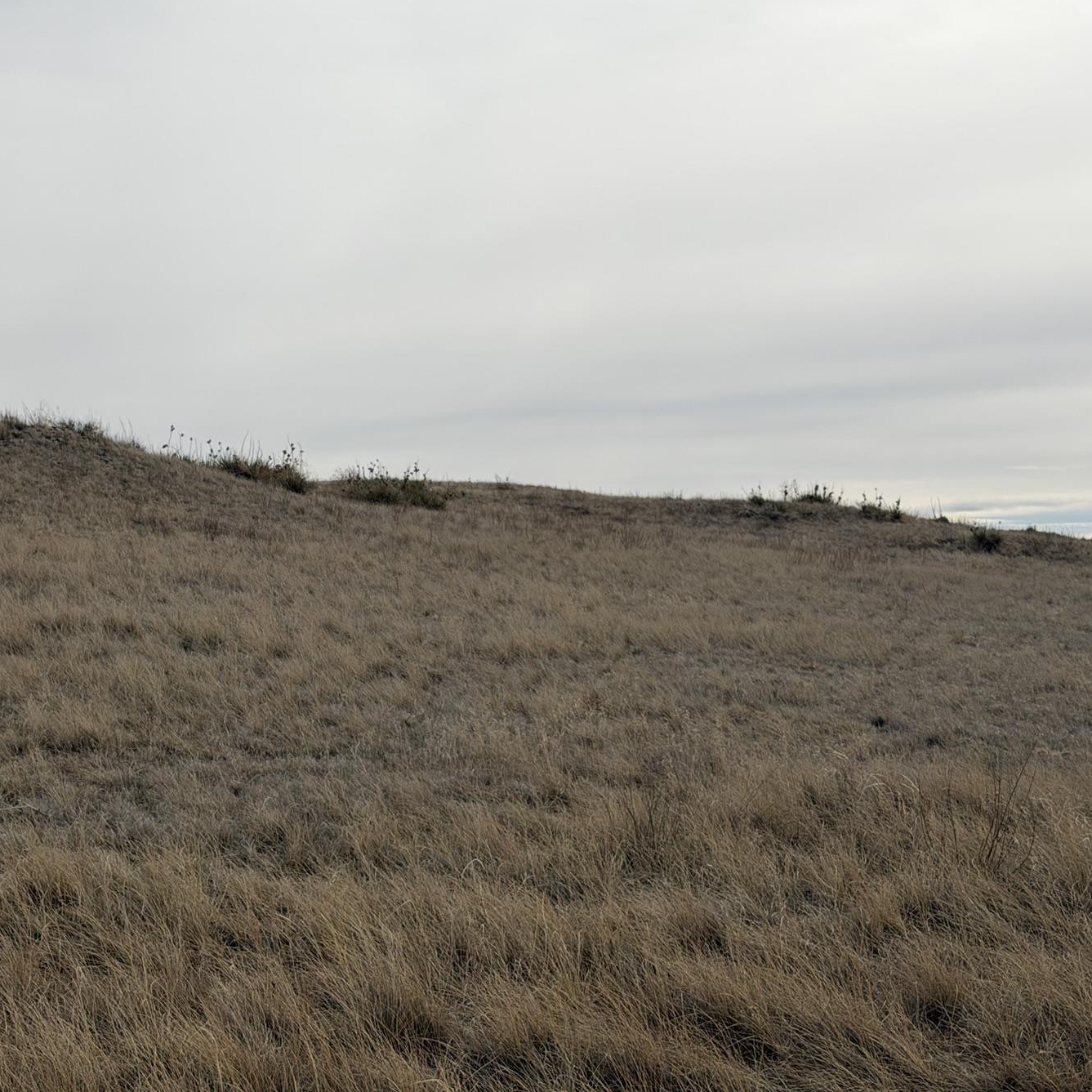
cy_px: 566
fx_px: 2320
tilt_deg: +2.3
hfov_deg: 26.2
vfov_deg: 26.5
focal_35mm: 65
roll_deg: -1.0
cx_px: 276
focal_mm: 6.76
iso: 80
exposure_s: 1/16129
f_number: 1.78
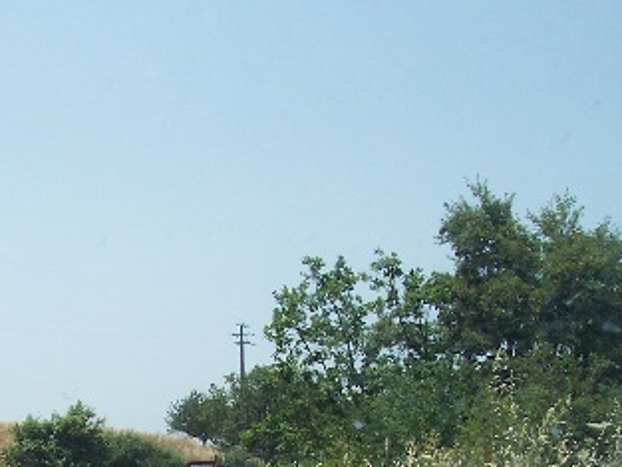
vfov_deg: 14.8
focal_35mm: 97
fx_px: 1744
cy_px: 527
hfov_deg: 19.1
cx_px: -113
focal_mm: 8
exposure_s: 1/700
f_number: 4.8
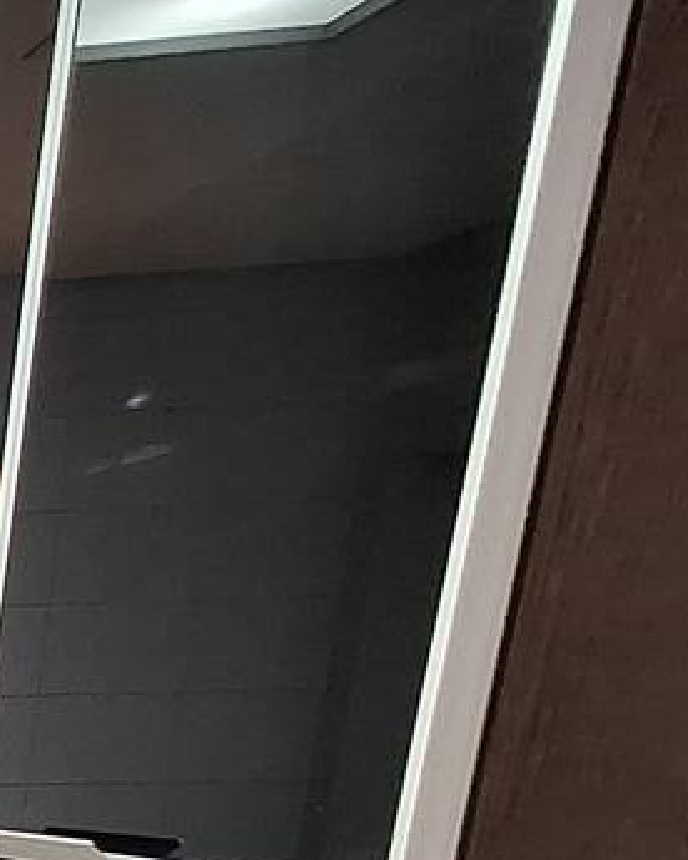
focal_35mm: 53
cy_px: 1064
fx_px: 1349
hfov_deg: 14.3
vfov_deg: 29.7
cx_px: -1049
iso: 125
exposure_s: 1/40
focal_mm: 1.74
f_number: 2.2
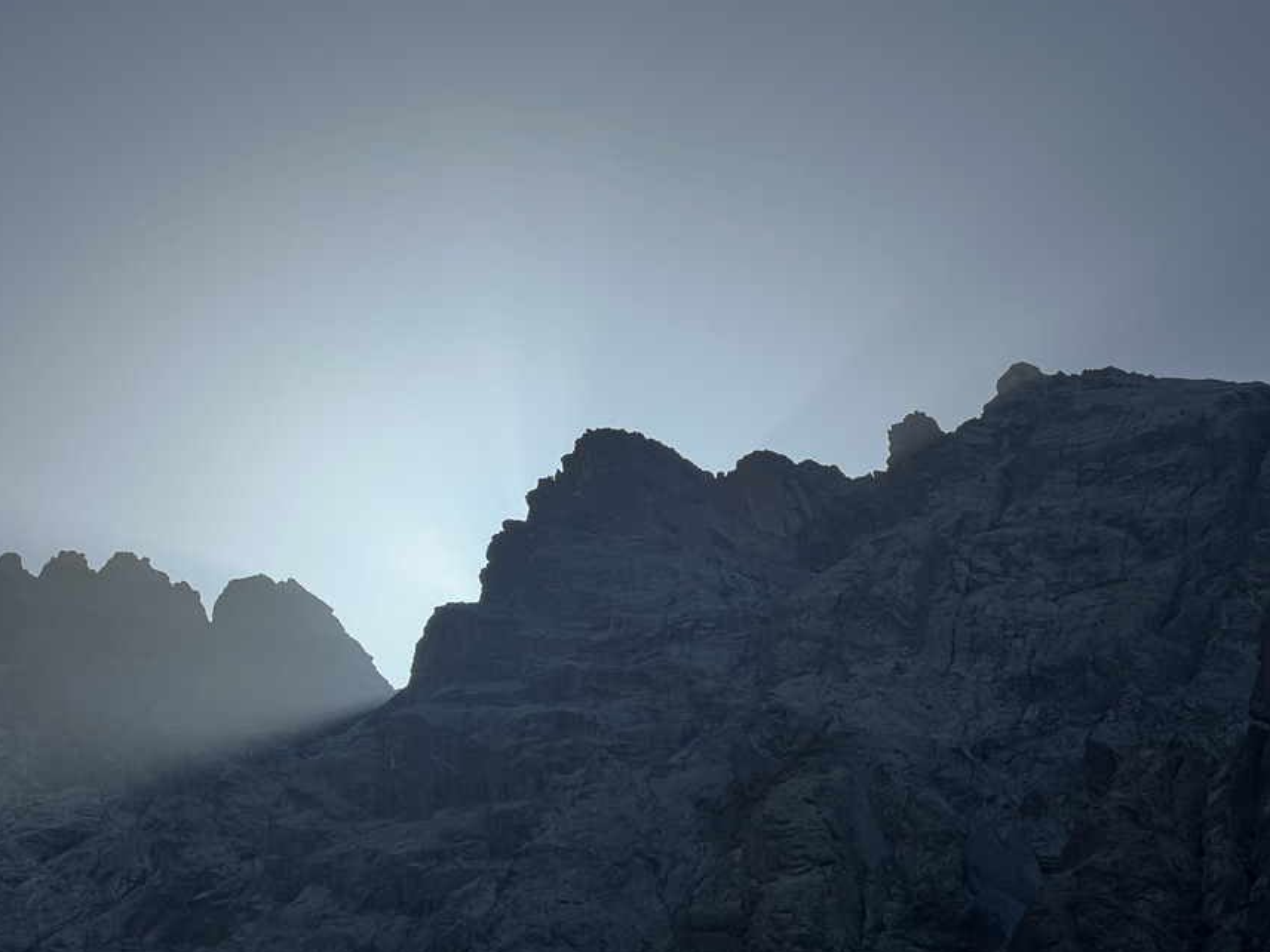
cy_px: 561
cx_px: 407
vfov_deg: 13.7
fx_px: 3962
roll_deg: -2.5
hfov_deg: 18.2
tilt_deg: +33.0
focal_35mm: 108
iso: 32
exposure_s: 1/943
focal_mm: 9
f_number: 2.8
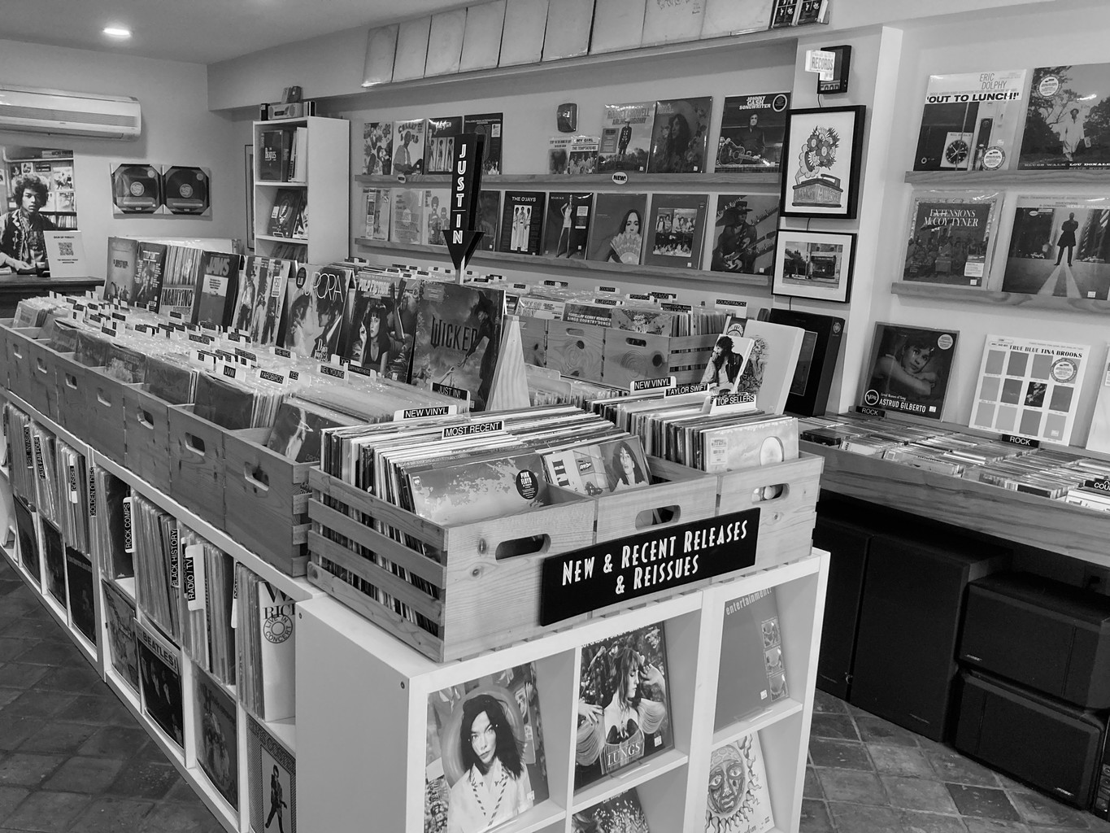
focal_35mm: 28
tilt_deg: -13.7
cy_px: 416
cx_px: 555
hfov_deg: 63.4
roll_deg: -3.3
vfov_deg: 49.8
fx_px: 898
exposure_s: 1/60
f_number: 1.8
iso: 160
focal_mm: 3.99
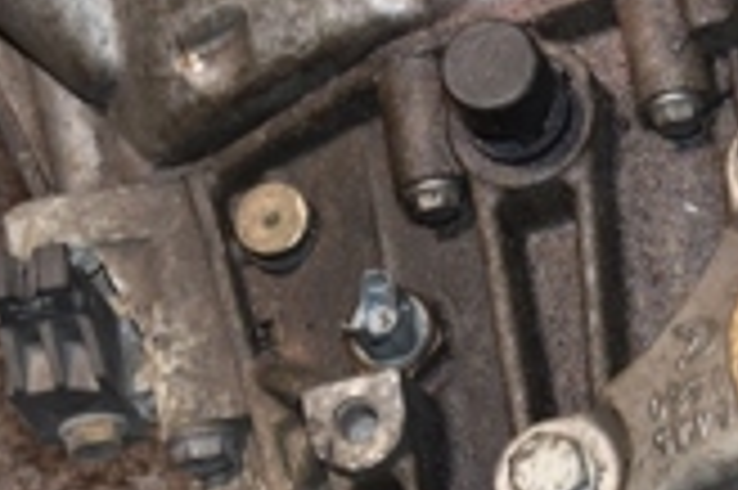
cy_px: 90
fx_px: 4197
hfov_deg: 10.0
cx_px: 585
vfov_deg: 6.7
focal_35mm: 205
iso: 800
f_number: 5
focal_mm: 35
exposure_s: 1/60
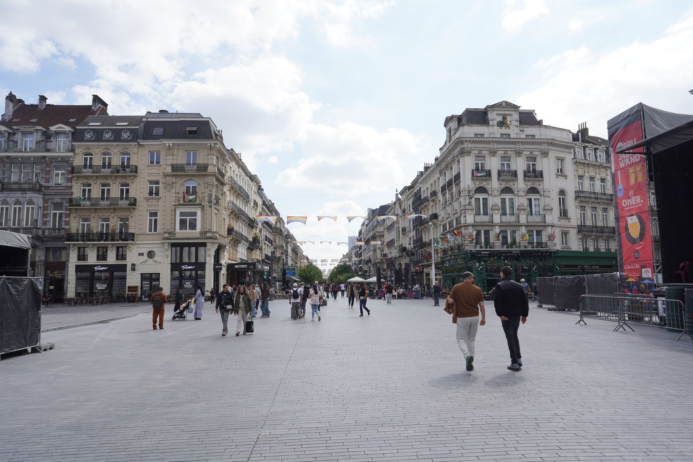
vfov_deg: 53.1
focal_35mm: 24
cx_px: 346
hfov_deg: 73.7
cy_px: 231
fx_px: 462
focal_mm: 24
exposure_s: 1/100
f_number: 14
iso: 100
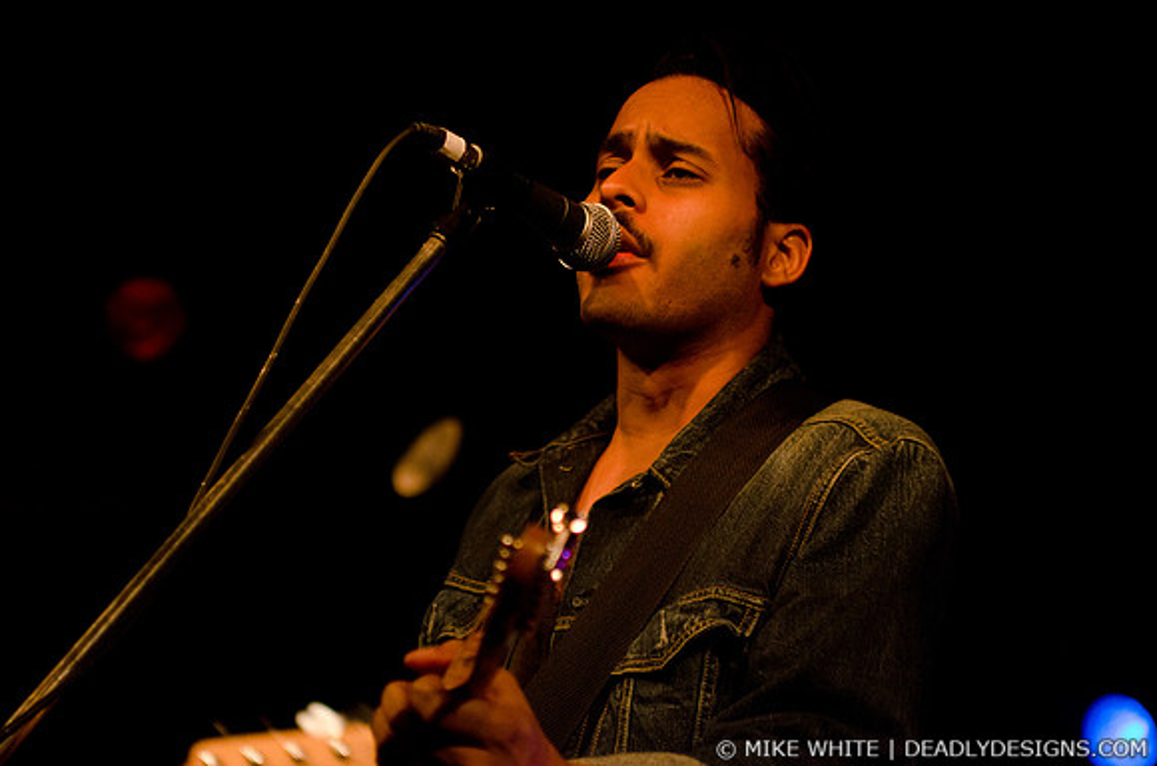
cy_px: 383
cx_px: 578
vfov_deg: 13.0
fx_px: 3367
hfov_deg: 19.5
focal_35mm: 105
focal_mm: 70
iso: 2000
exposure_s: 1/60
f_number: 2.8
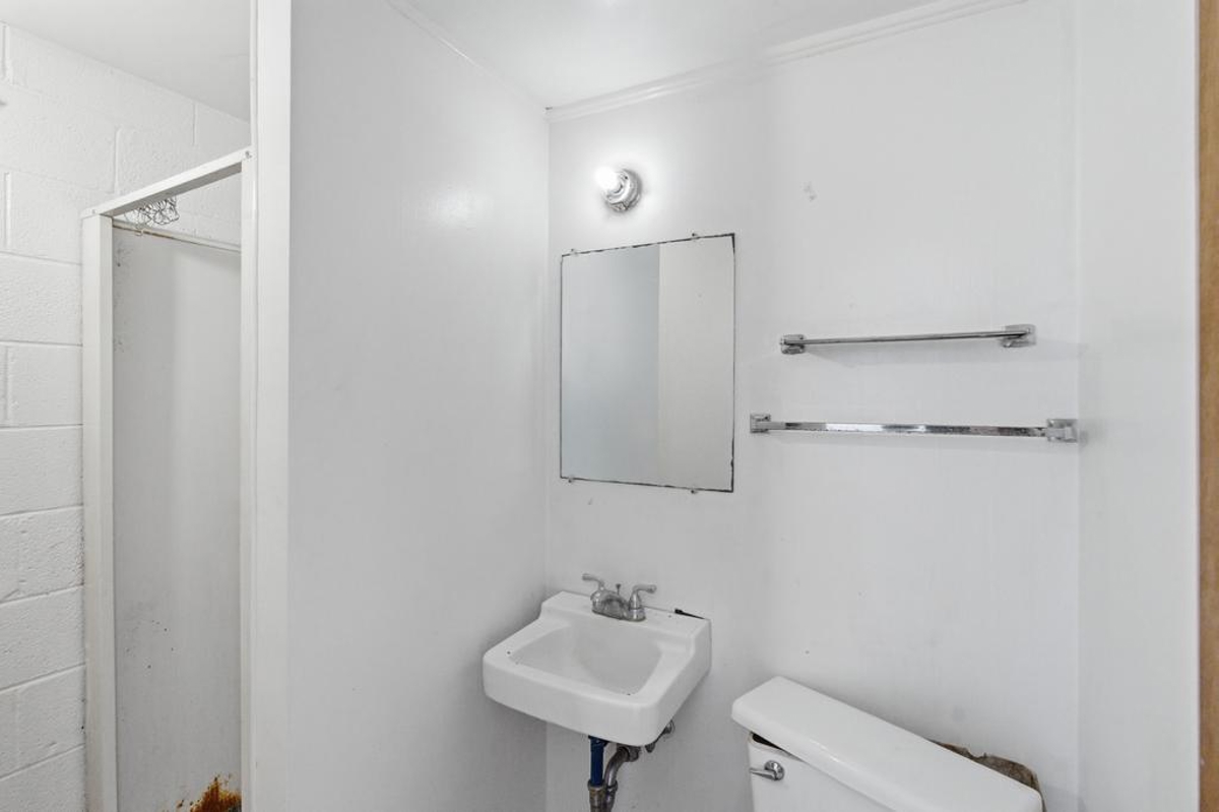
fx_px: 592
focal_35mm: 18
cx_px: 610
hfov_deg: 91.6
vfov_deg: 68.8
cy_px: 406
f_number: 7.1
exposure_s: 1/125
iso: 125
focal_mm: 17.5
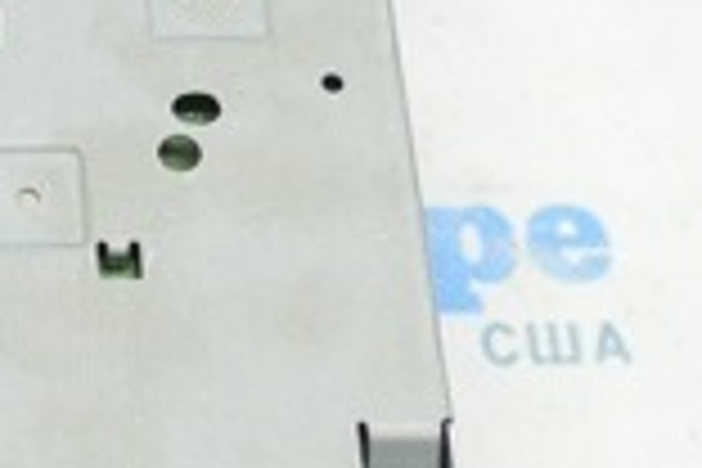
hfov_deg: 15.9
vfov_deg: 11.1
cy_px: 227
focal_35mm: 123
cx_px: -189
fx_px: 2398
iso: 400
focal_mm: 20
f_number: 3.5
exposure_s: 1/40
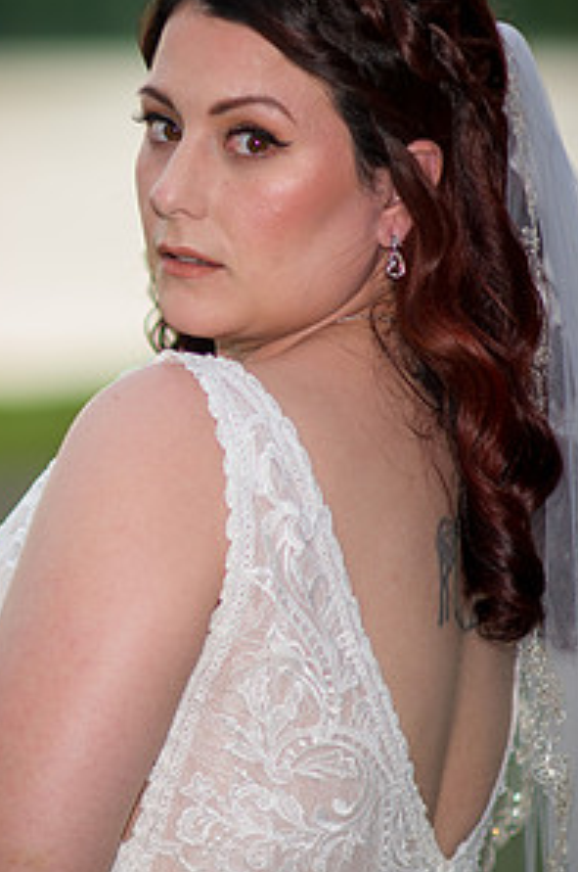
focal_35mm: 227
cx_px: -211
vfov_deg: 9.1
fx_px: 5486
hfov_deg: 6.0
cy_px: 380
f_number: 1.4
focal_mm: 85
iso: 100
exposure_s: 1/1000
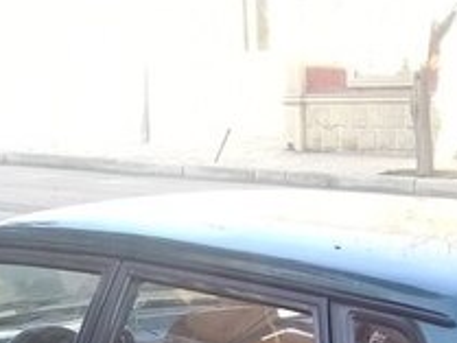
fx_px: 1295
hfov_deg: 19.7
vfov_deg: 14.0
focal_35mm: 98
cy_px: 532
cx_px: 387
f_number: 2.2
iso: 50
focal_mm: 3.3
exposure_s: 1/100
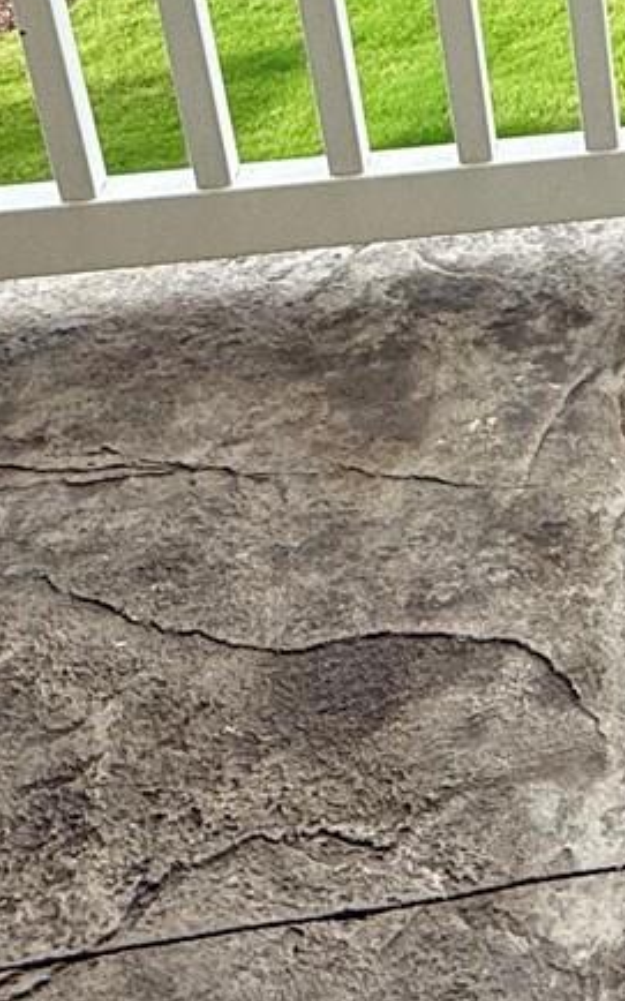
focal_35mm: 70
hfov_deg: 16.1
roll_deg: -1.3
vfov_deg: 26.4
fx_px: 1909
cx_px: 1084
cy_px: -171
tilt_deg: -23.7
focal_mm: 2.22
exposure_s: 1/346
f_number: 2.2
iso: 64
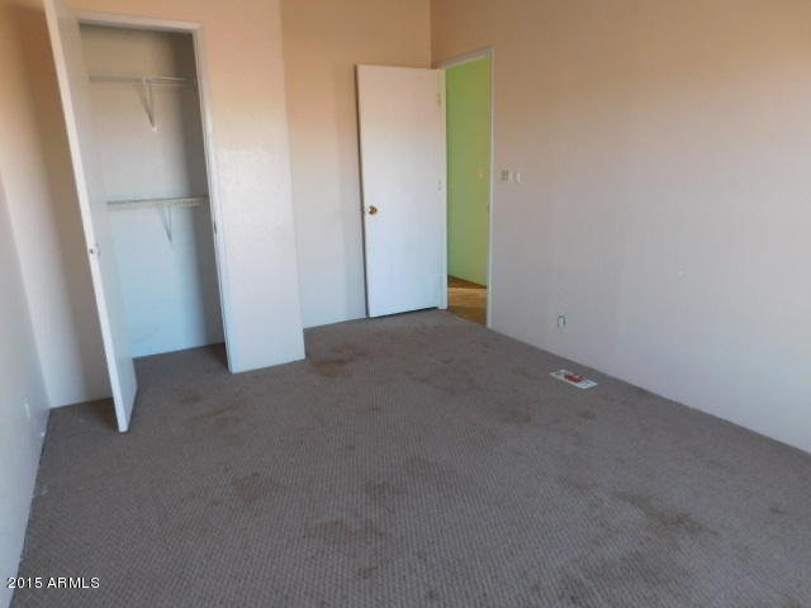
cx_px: 406
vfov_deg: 58.9
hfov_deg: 73.9
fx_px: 539
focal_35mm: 23
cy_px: 304
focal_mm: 4
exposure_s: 1/30
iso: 125
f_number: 3
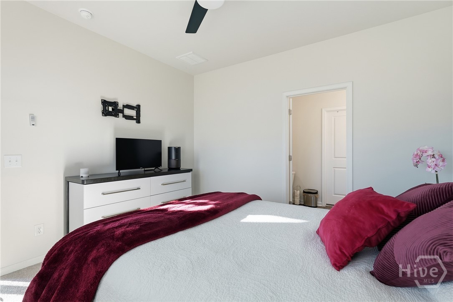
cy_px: 151
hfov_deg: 93.3
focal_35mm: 17
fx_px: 214
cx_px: 226
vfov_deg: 70.5
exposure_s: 1/80
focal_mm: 17
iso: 320
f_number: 9
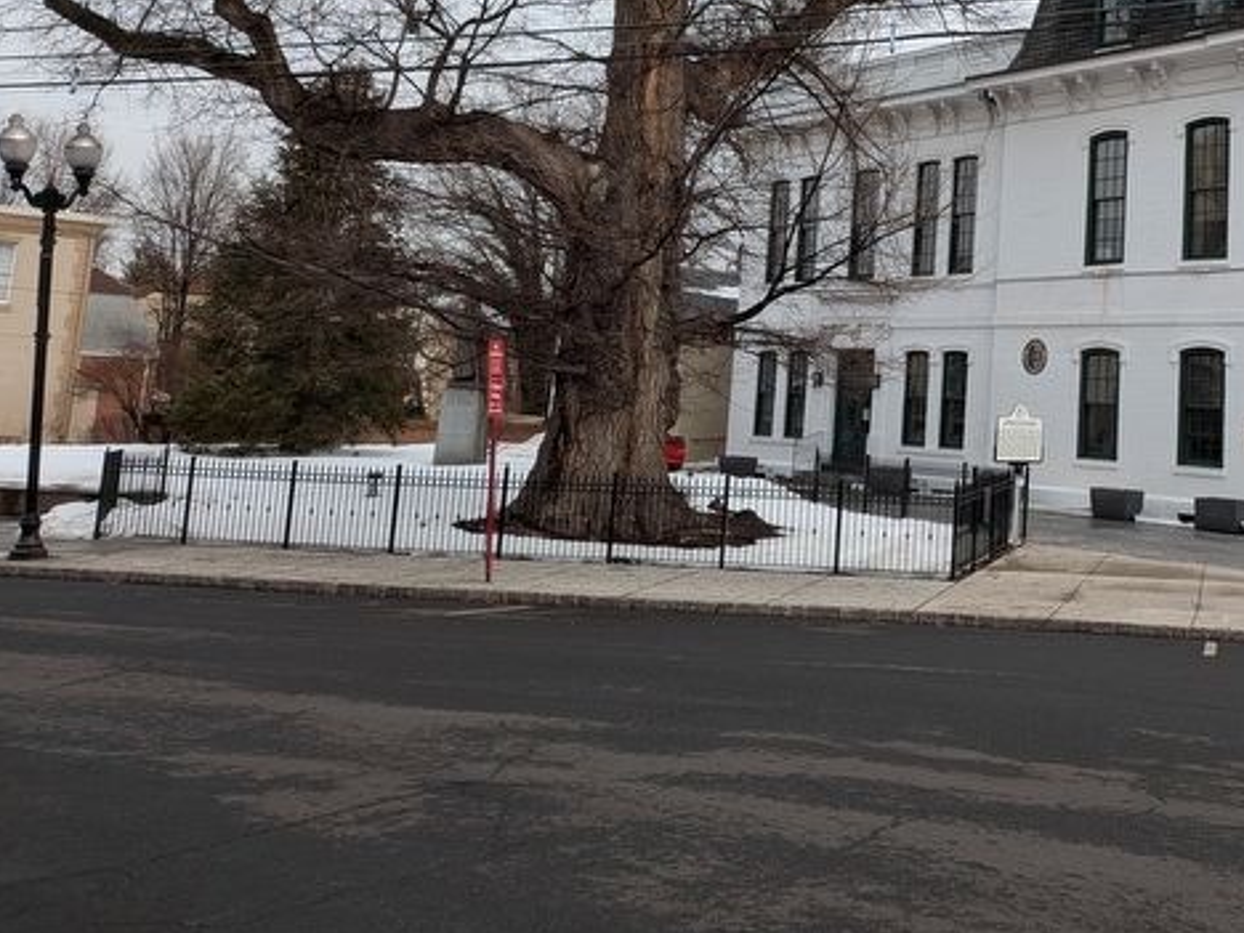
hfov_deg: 43.6
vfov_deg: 33.9
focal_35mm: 41
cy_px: 167
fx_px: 1473
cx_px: 997
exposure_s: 1/1289
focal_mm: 4.53
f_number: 1.7
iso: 30
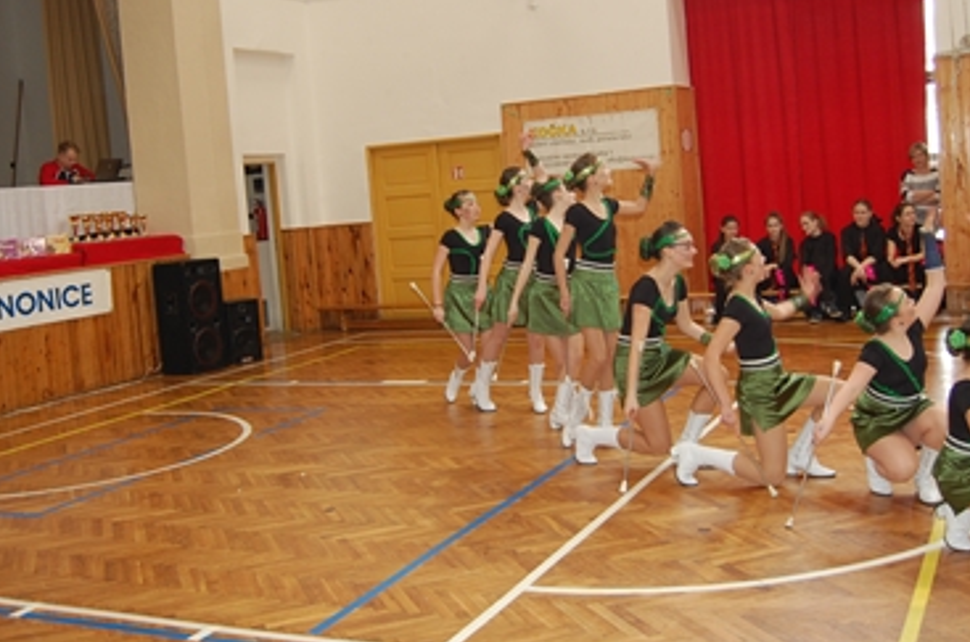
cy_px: 248
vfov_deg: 29.6
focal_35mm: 45
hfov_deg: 43.7
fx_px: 1210
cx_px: 486
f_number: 3.8
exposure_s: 1/60
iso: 400
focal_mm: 22
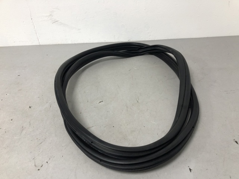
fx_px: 193
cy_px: 90
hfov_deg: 63.4
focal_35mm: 28
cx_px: 120
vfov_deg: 49.7
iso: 40
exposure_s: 1/33
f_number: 1.8
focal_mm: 4
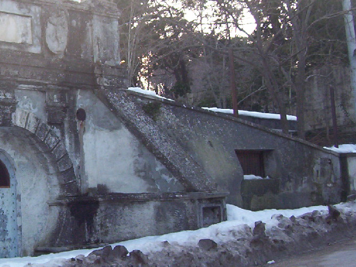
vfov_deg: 22.9
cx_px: 55
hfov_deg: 29.3
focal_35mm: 64
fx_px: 658
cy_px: 99
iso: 100
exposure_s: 1/331
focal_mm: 5.54
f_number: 2.76
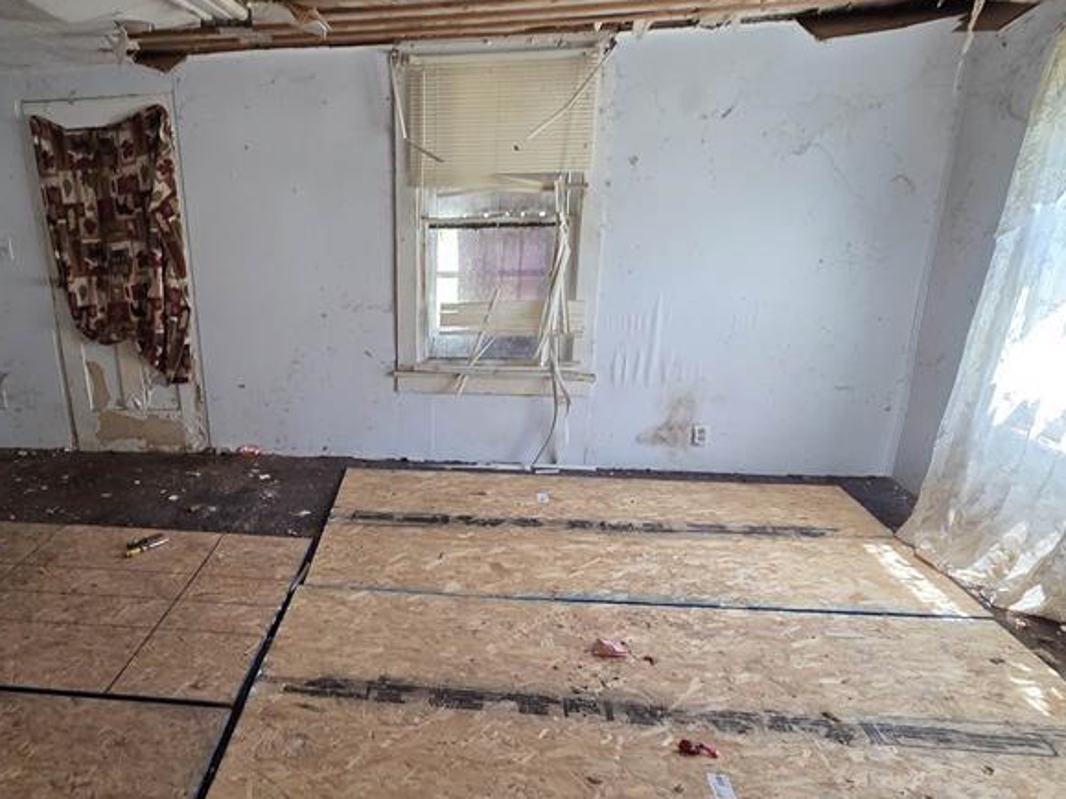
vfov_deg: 58.6
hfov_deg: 71.2
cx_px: 333
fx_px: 708
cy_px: 462
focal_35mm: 23
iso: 160
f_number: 2.2
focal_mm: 2.2
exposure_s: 1/60
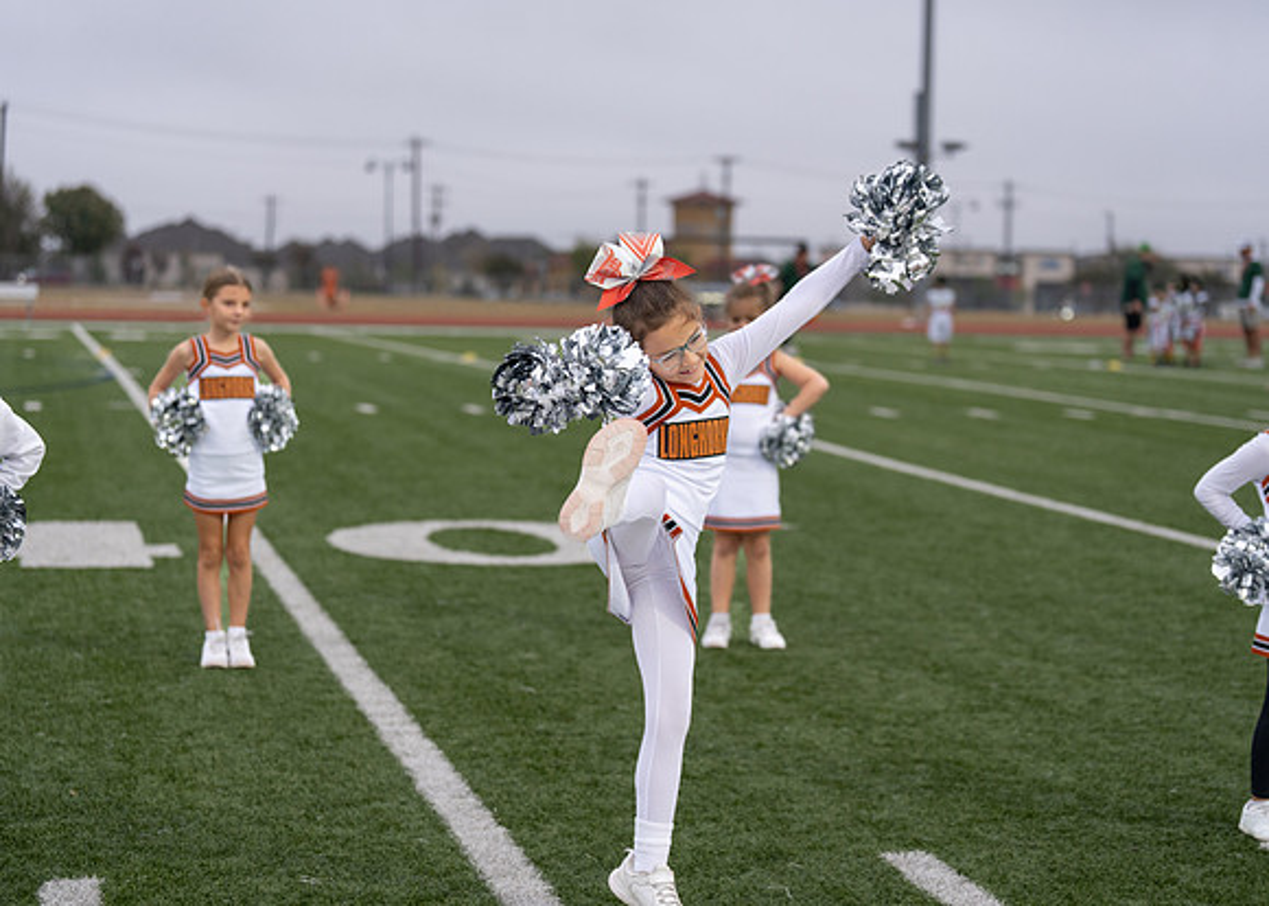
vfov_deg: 19.4
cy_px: 453
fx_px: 2643
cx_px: 634
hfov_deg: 27.0
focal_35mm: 73
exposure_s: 1/1000
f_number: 2.8
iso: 640
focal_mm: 70
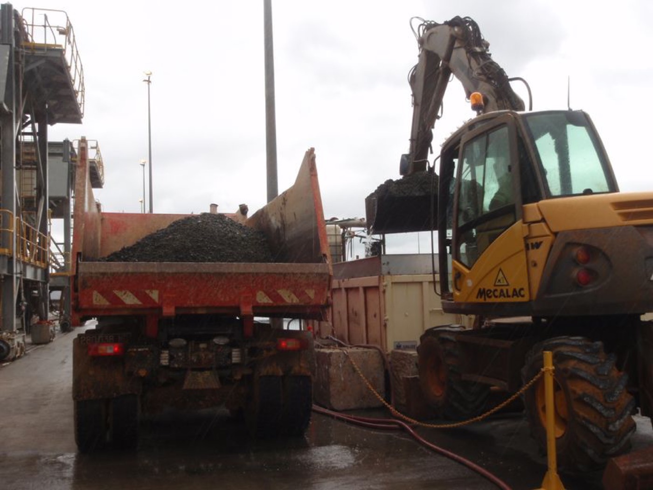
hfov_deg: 51.4
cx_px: 326
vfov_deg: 39.7
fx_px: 679
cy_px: 245
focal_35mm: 36
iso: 64
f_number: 6.3
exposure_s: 1/125
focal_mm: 6.53
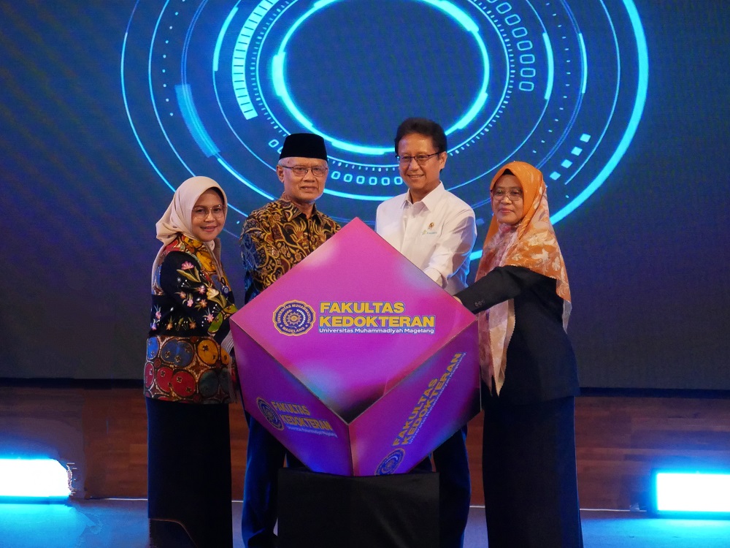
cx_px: 365
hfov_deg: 23.3
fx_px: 1771
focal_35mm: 84
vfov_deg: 17.6
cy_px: 274
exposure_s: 1/200
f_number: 5.6
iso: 3200
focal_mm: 42
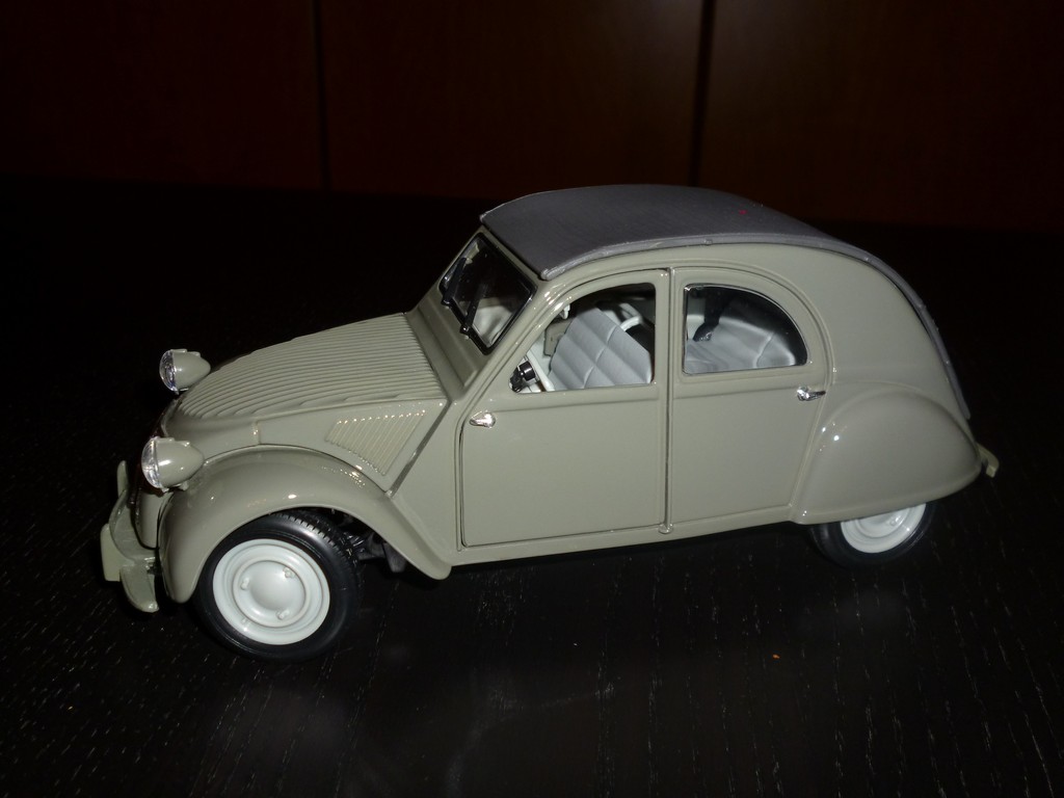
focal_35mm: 32
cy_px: 399
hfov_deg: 56.8
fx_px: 984
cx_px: 532
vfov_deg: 44.2
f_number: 3.3
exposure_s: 1/60
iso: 100
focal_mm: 5.7
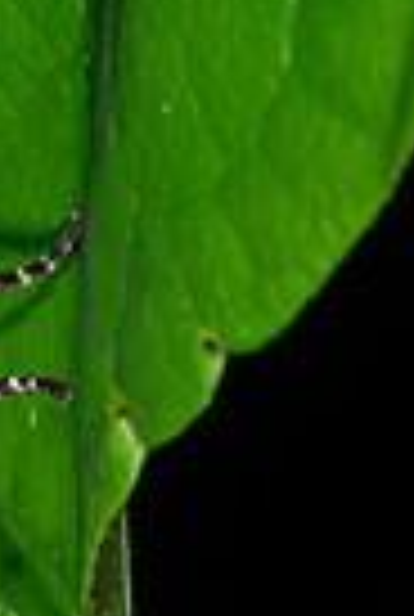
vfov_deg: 3.2
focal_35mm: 644
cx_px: -301
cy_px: 1088
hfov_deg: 2.1
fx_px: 11052
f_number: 20
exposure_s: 1/250
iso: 80
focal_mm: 105
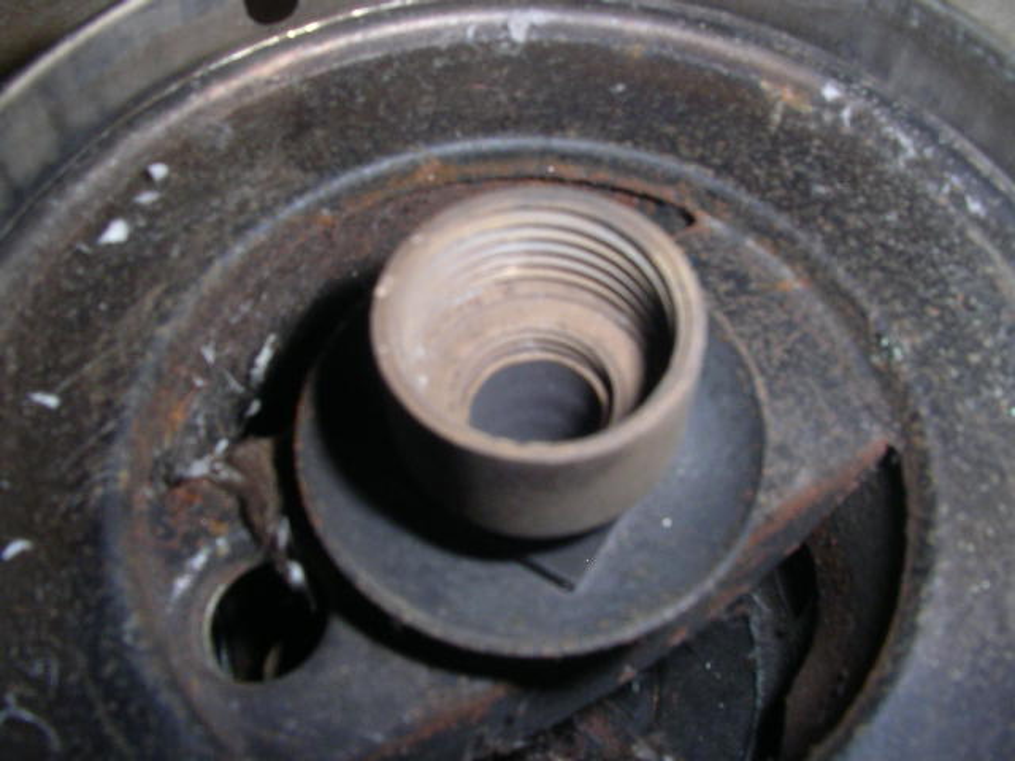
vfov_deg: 38.7
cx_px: 508
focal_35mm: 37
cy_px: 380
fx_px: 1085
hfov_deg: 50.1
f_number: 6.9
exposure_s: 1/60
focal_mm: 5.7
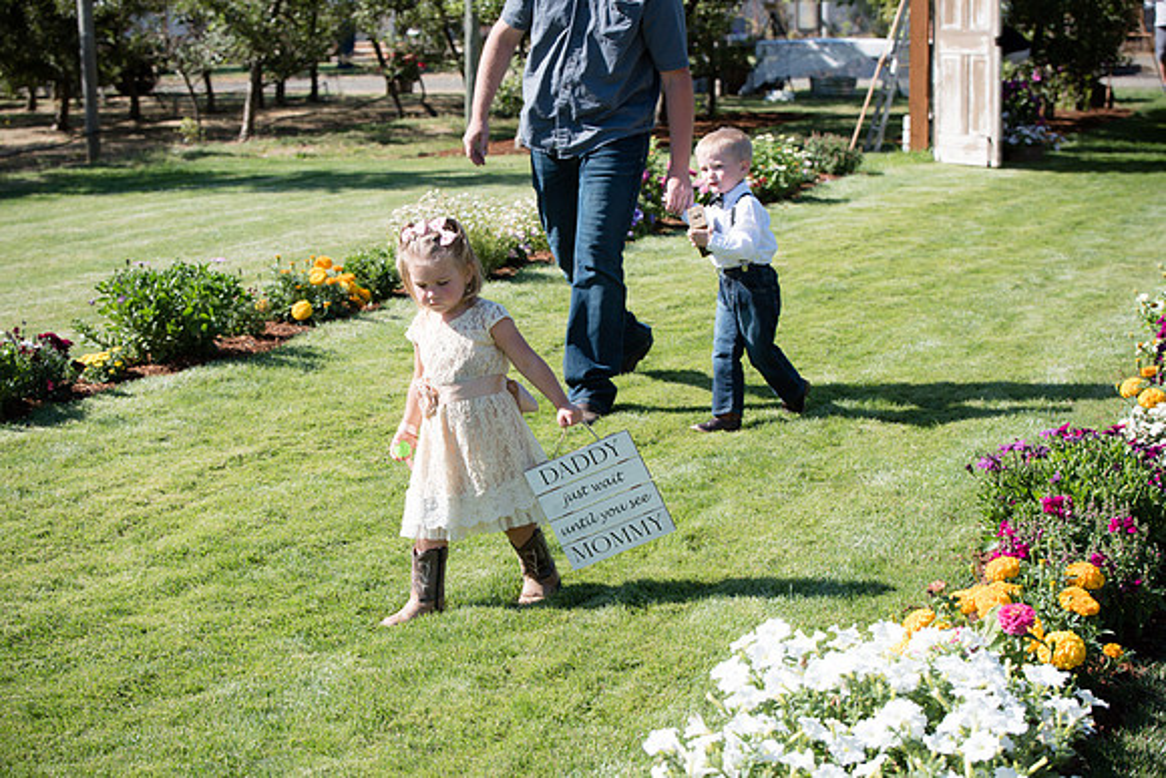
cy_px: 389
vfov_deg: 19.5
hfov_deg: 28.8
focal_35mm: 70
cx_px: 583
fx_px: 2268
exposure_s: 1/400
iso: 160
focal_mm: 70
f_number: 6.3
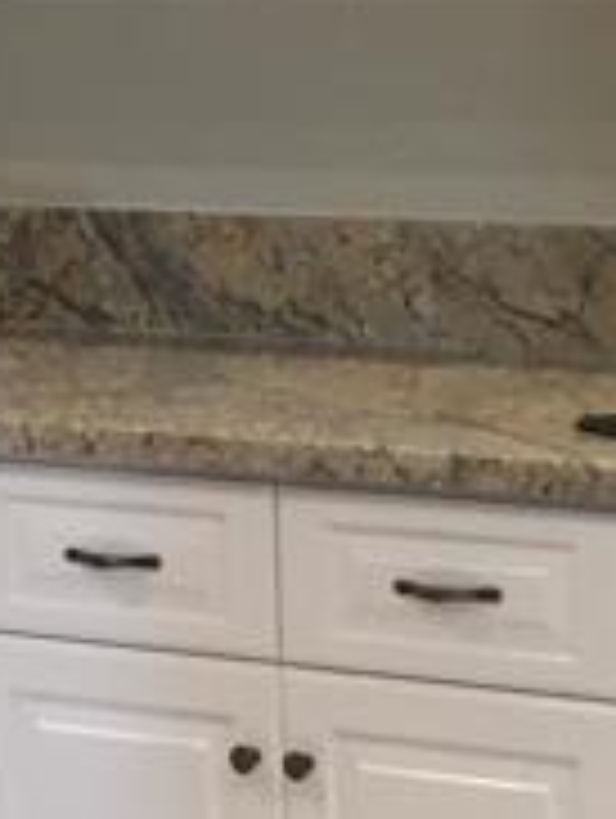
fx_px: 3858
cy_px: 338
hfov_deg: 9.1
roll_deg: +1.5
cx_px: 297
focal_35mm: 163
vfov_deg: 12.1
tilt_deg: -6.1
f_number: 2.2
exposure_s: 1/30
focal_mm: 4.15
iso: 50
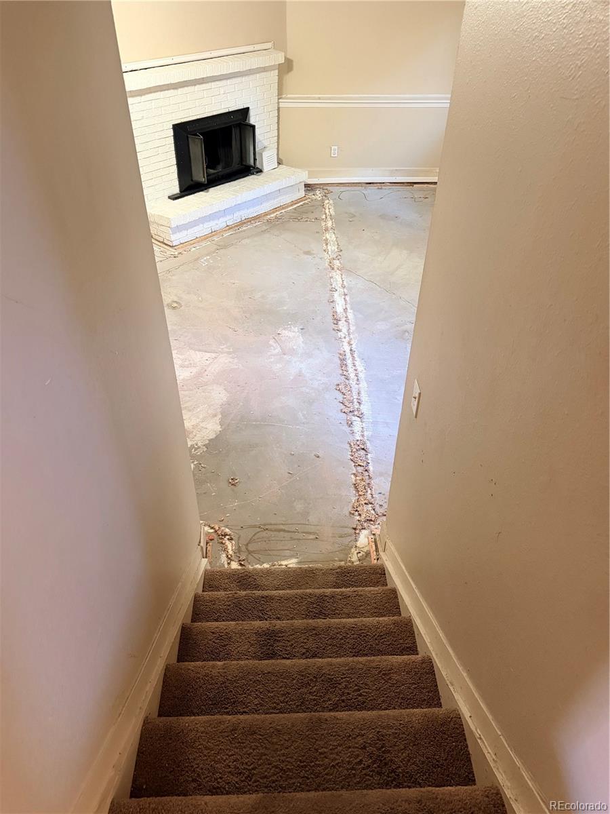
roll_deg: -1.0
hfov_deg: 56.8
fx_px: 564
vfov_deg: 71.6
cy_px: 407
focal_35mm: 24
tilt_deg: -41.5
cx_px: 305
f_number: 1.78
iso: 640
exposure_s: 1/60
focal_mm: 6.76
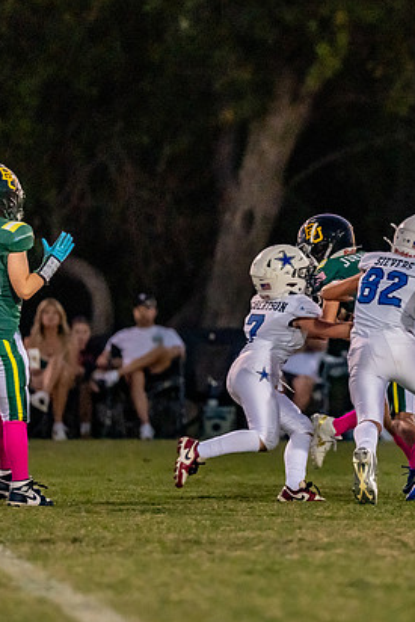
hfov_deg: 3.4
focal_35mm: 405
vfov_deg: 5.1
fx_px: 6997
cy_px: 280
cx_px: 411
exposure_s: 1/1000
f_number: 2.8
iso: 4000
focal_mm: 200
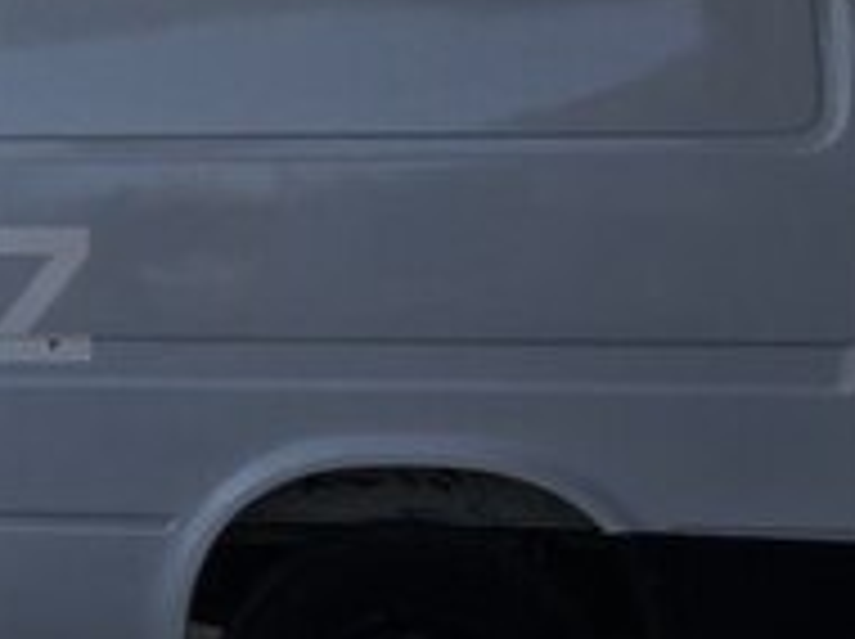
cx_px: -369
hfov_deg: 17.7
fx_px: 2492
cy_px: 295
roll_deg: -0.4
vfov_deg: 14.6
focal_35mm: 101
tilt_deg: -2.7
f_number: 2.2
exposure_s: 1/964
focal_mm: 4.15
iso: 32
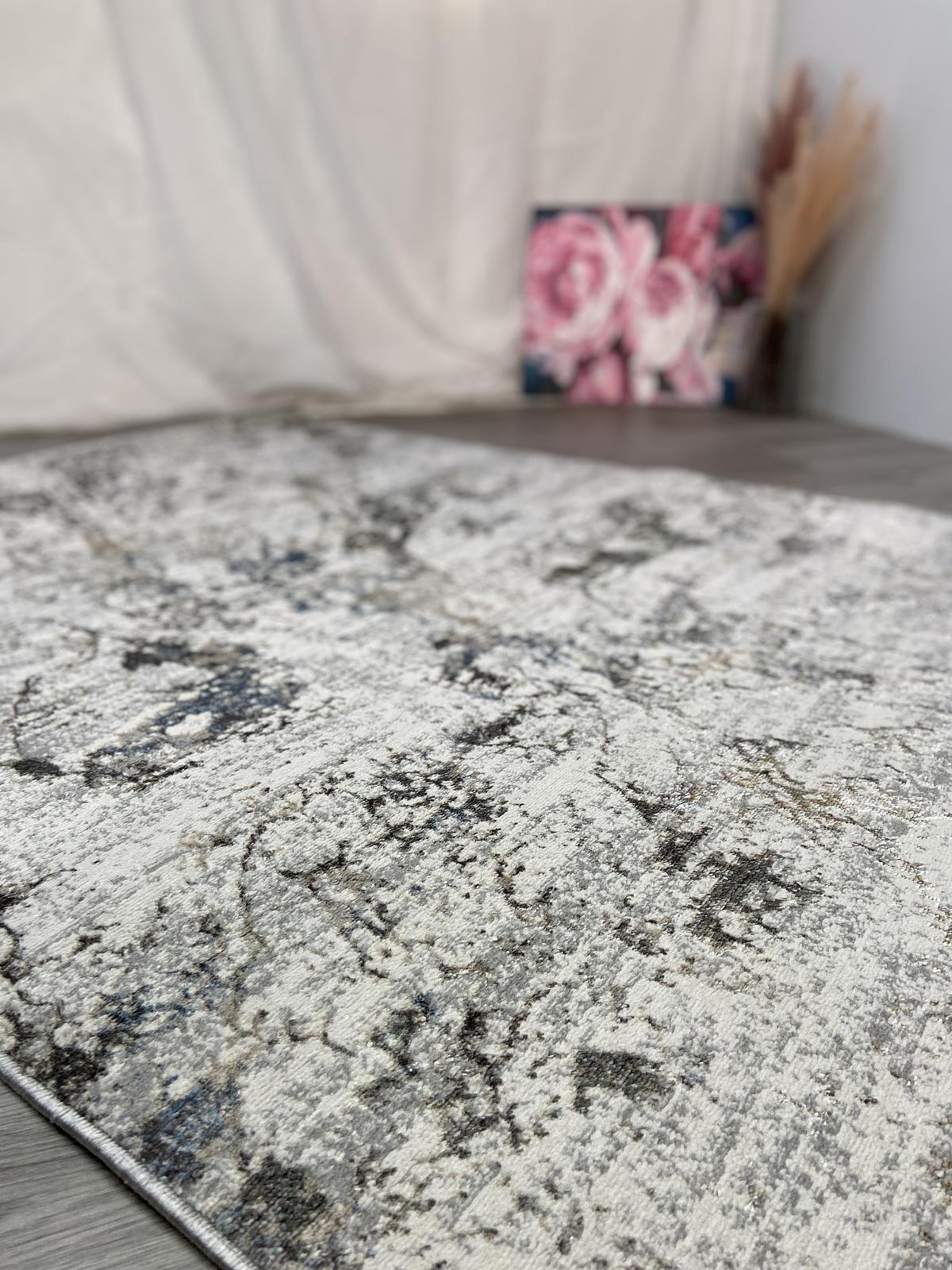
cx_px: 476
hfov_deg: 53.1
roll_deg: -0.5
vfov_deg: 67.3
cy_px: 635
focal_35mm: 26
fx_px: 953
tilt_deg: -22.5
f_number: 1.8
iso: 100
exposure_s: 1/121
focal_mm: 4.25
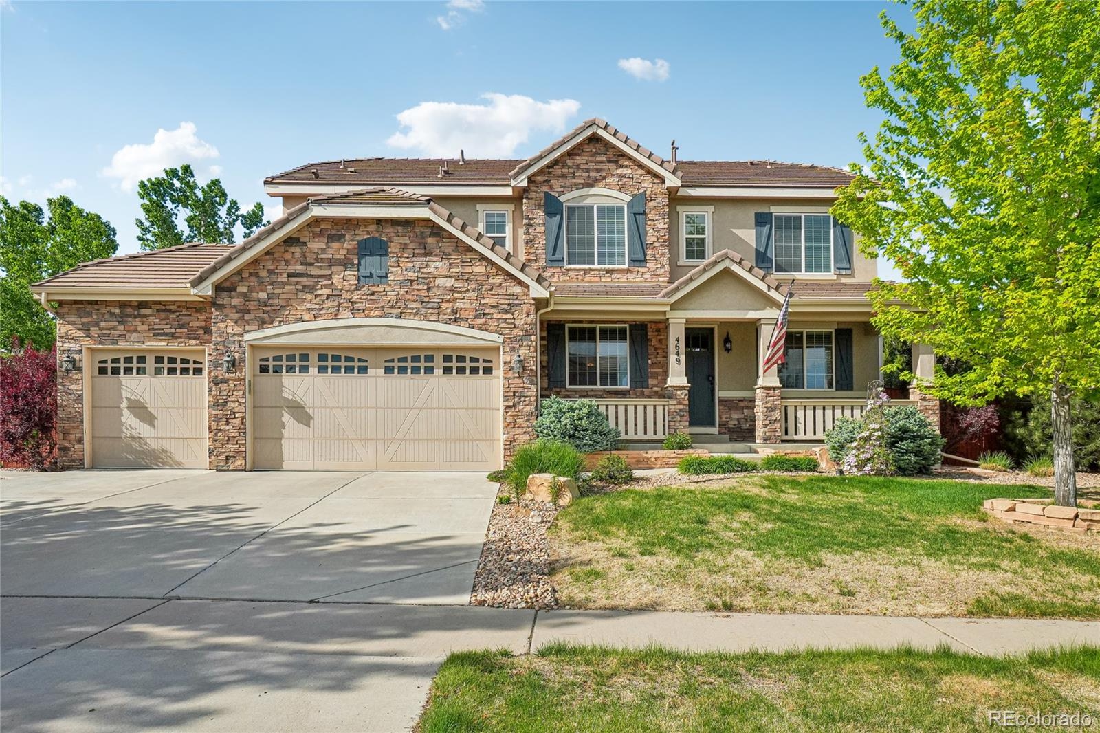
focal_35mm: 21
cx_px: 550
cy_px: 366
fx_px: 641
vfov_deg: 59.5
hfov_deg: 81.2
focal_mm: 14
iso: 400
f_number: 8
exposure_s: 1/1600
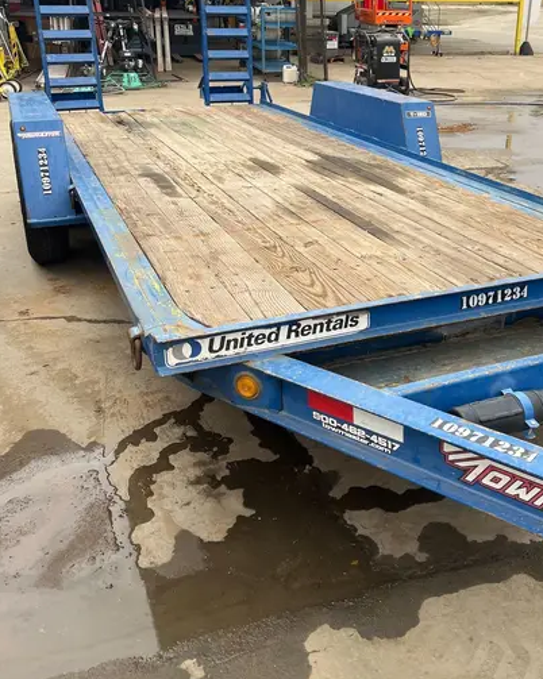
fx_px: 744
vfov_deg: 48.6
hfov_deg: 39.8
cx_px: 348
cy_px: 250
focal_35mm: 37
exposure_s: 1/219
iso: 40
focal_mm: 5.1
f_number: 1.6
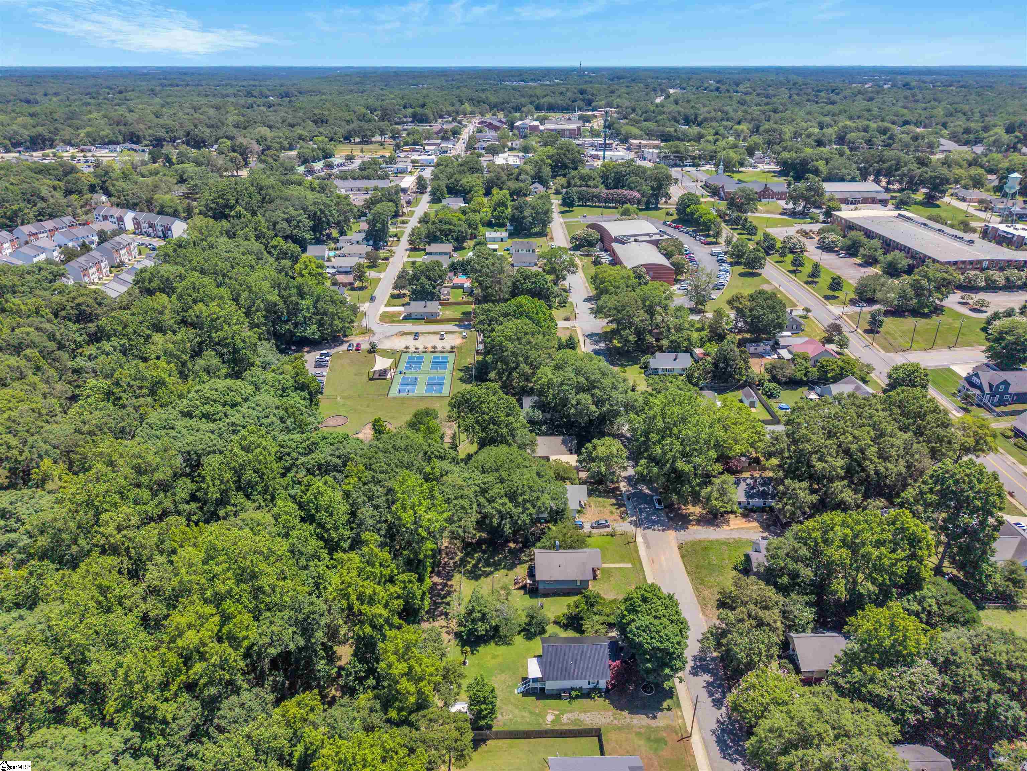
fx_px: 712
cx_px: 514
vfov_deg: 56.8
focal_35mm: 24
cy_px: 386
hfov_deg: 71.6
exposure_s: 1/6400
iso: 290
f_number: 1.8
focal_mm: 8.67
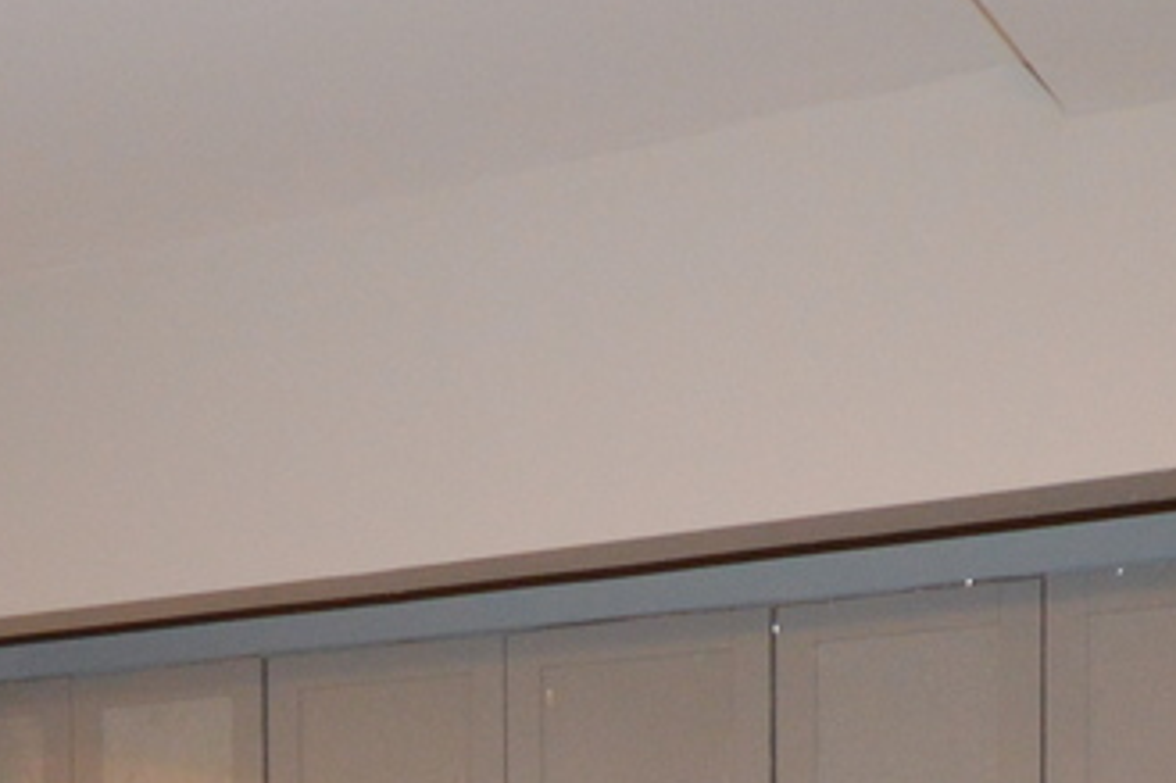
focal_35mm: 74
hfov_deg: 26.6
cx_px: 164
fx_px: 2416
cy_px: 1173
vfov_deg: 16.7
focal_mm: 10
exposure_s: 1/60
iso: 1000
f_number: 4
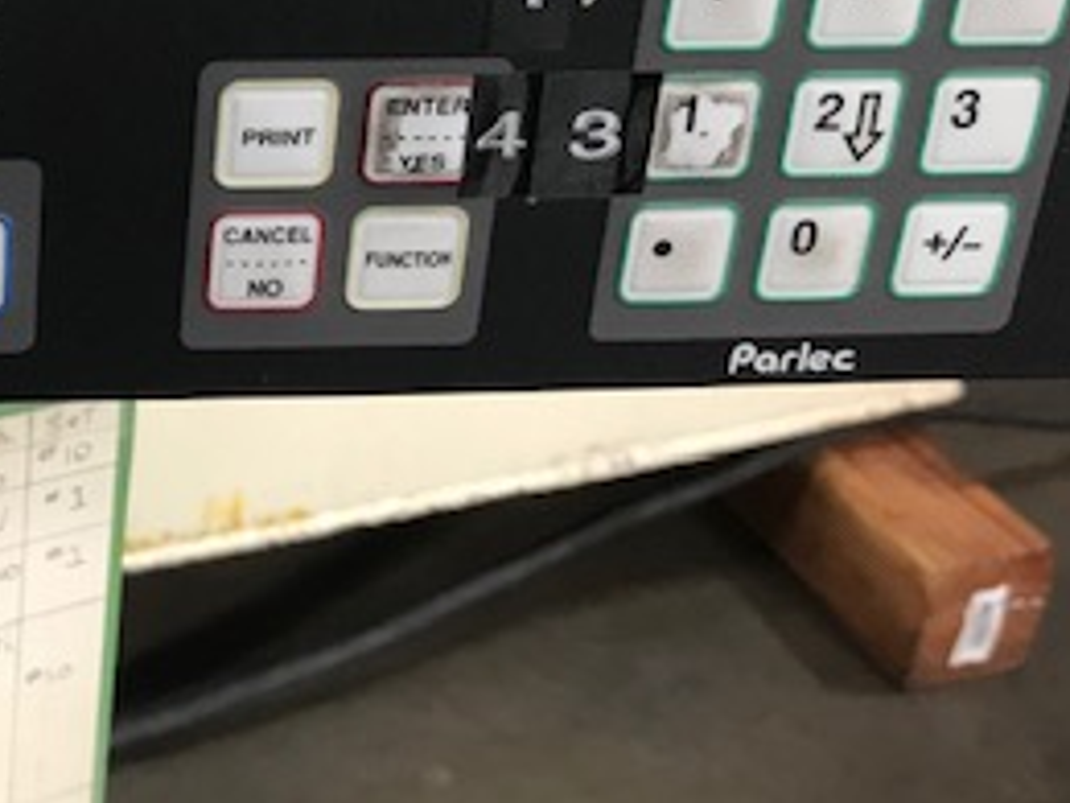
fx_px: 2133
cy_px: -45
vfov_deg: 20.5
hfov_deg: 26.1
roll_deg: -2.1
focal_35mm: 69
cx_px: -95
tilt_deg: -24.8
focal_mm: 3.99
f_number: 1.8
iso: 40
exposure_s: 1/17
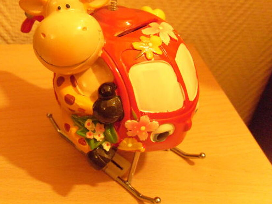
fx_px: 330
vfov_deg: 34.3
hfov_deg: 44.6
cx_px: 113
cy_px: 82
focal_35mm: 42
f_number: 3.5
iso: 800
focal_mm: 6.3
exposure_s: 1/14
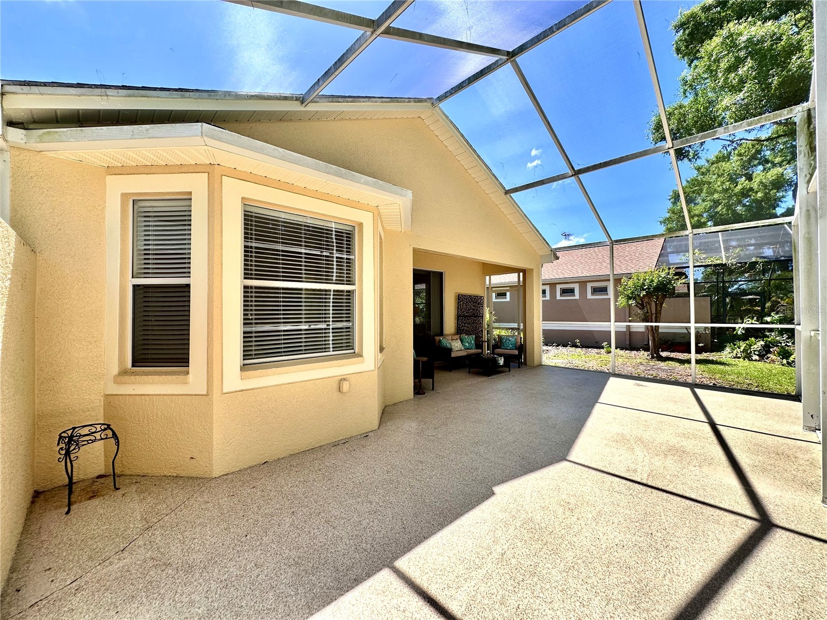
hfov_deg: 102.1
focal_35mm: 14
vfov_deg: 85.7
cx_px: 414
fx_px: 334
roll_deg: +0.2
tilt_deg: +1.1
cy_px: 310
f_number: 2.2
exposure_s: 1/433
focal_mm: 2.22
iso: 40
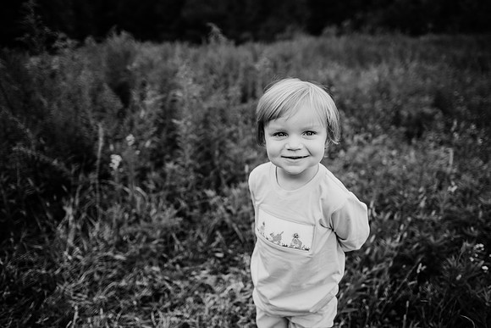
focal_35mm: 24
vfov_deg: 53.2
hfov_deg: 73.7
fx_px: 327
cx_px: 246
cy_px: 164
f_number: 2.2
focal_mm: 24
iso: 125
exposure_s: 1/800
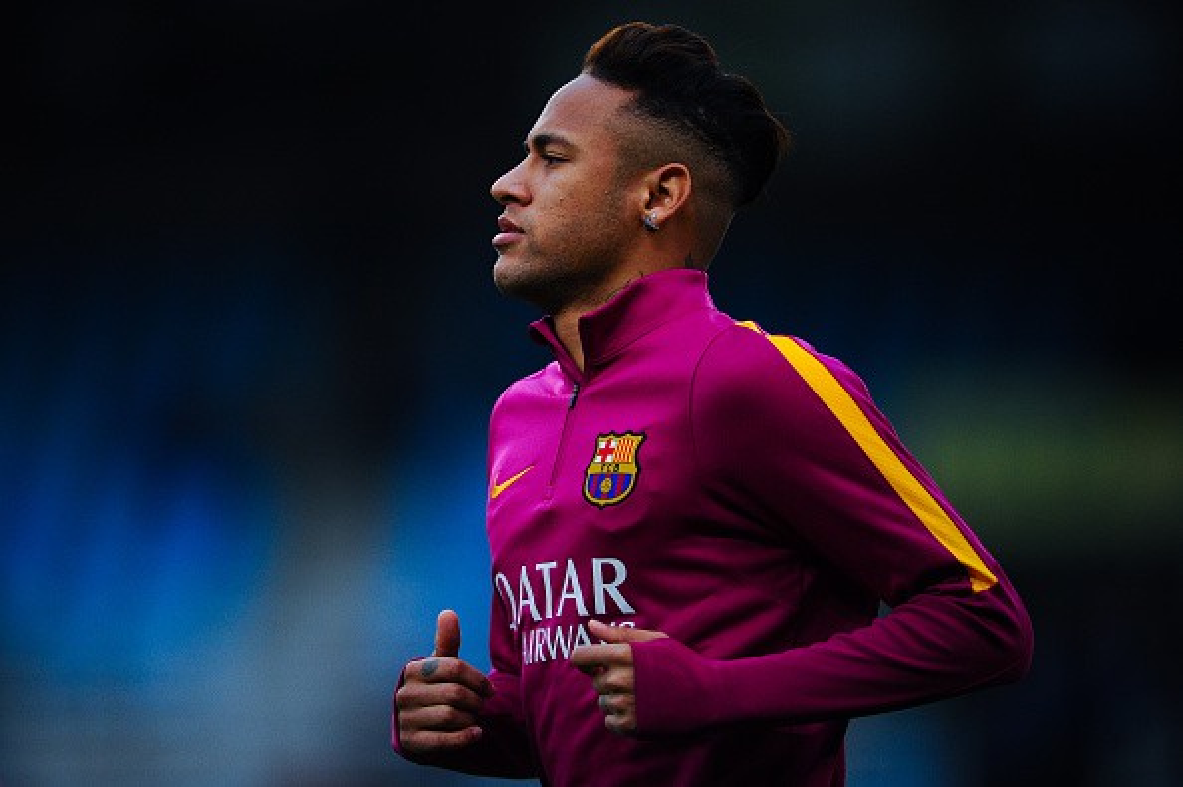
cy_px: 394
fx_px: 13133
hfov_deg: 5.2
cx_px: 592
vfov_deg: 3.4
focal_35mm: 400
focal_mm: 400
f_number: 2.8
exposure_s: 1/2000
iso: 1600
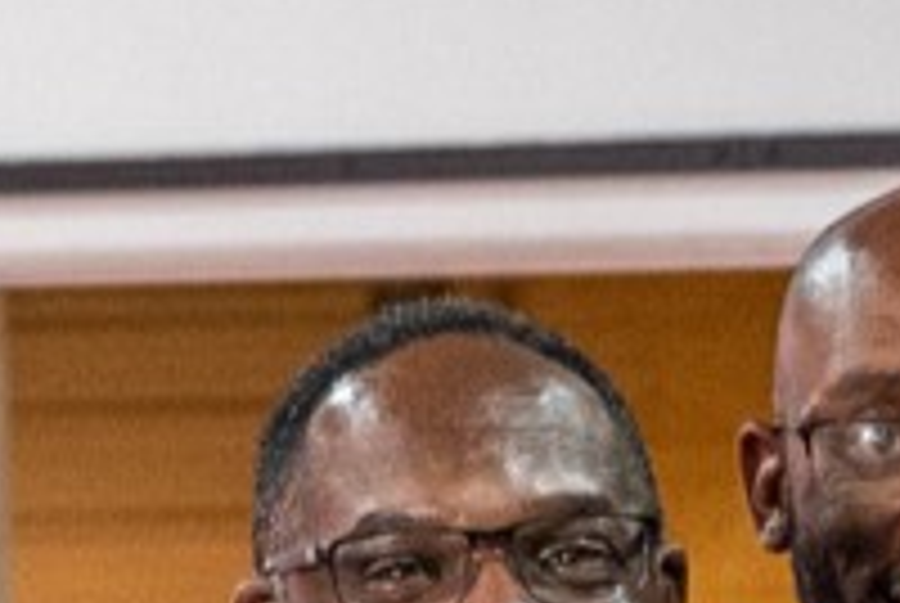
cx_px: 1188
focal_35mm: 280
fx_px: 7010
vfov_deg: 4.7
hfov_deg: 7.3
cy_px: 1692
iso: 3200
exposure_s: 1/125
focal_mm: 35
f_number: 2.8
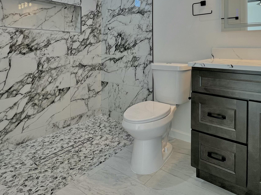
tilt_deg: -0.7
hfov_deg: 73.4
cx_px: 151
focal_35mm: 23
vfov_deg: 55.9
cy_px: 48
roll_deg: -0.1
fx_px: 173
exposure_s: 1/120
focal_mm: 1.57
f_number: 1.8
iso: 80
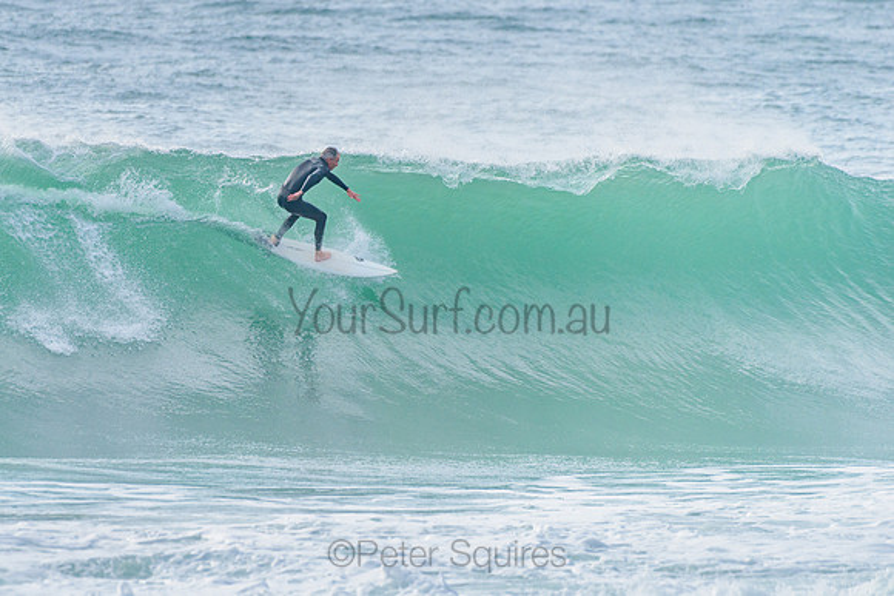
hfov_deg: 3.4
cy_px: 273
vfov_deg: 2.2
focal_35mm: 612
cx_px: 347
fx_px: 15208
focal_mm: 500
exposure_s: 1/2000
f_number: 5.6
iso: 360
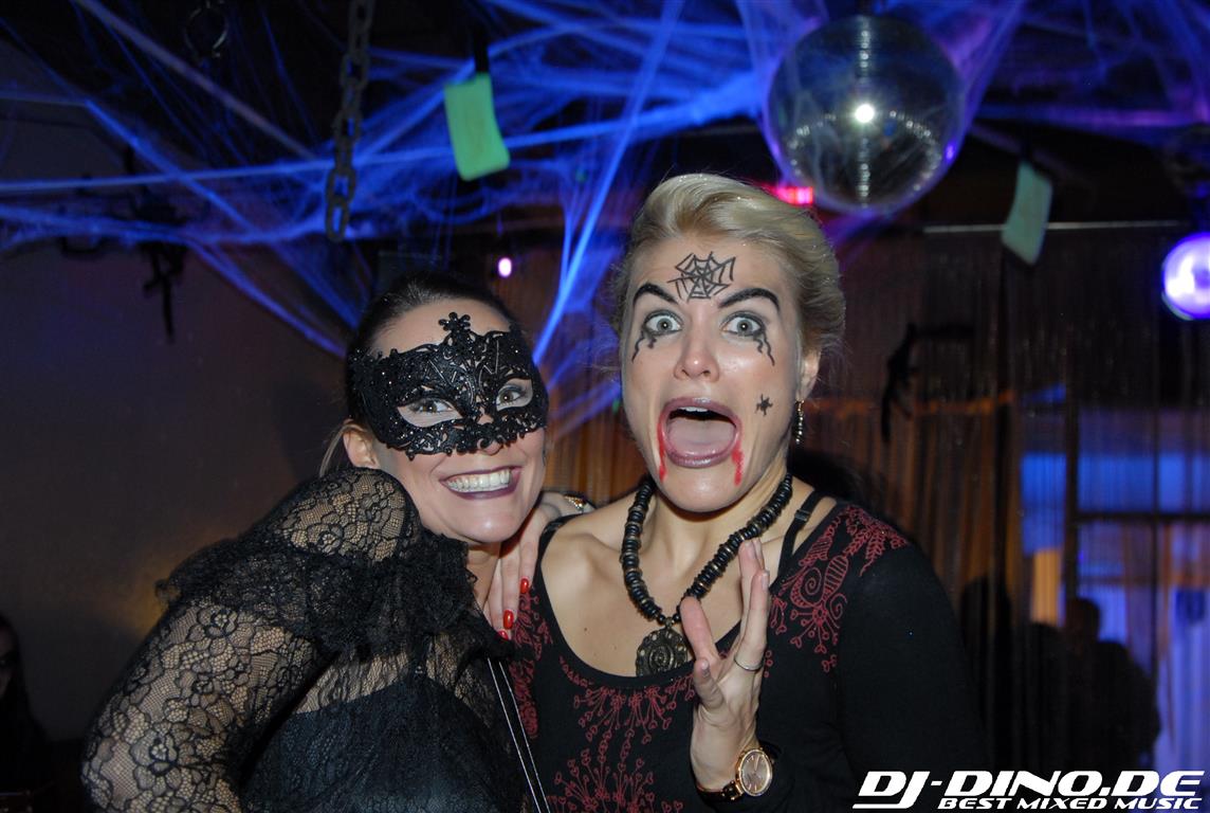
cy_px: 406
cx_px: 605
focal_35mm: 36
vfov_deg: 37.0
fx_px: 1213
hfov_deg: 53.0
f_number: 5.6
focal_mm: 24
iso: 400
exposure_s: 1/5
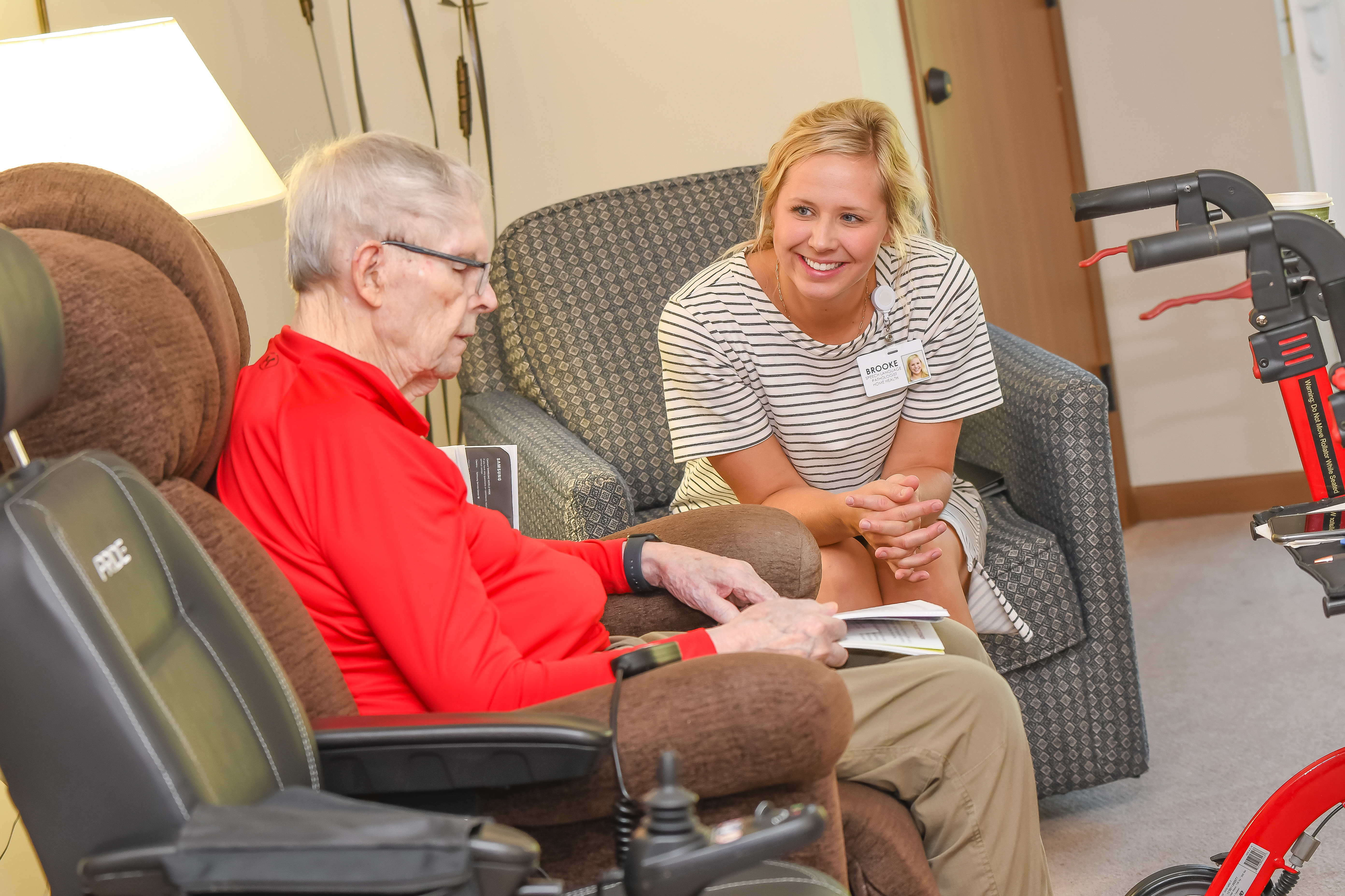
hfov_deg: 19.5
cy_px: 448
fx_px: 3923
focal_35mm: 105
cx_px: 672
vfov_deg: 13.0
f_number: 3.5
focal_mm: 70
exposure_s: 1/60
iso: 500
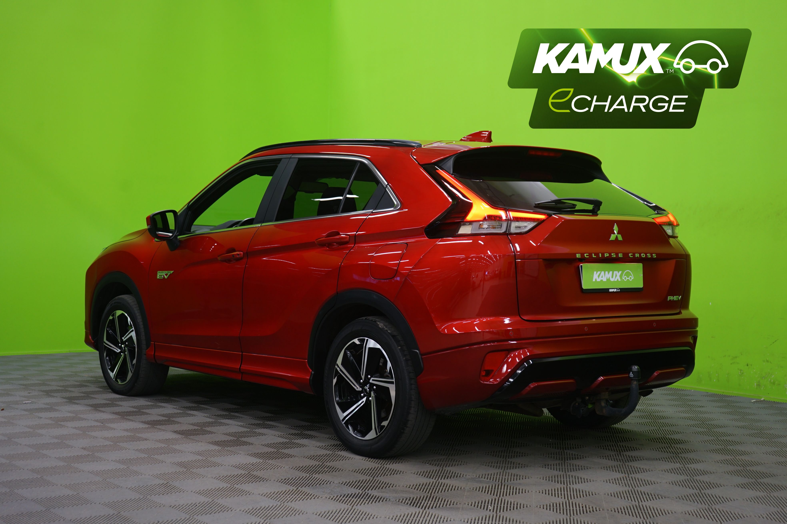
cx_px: 394
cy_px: 262
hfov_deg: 40.3
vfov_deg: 27.5
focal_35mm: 49
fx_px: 1071
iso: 400
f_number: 5
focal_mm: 49
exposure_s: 1/8
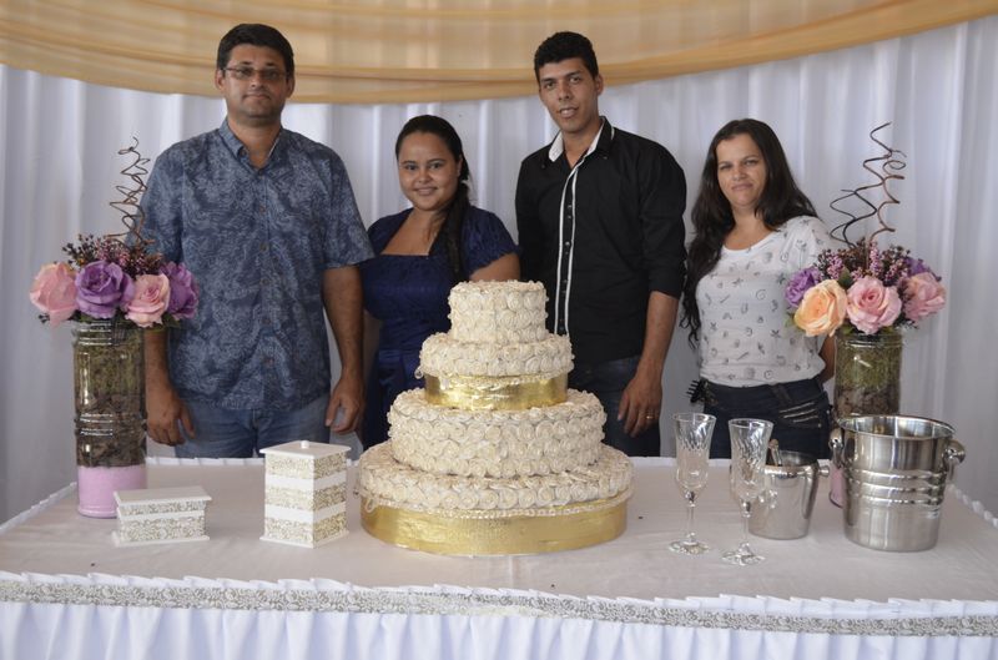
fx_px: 1203
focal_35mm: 44
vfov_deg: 30.7
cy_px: 330
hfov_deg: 45.1
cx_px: 499
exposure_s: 1/125
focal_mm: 29
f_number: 4.5
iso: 400
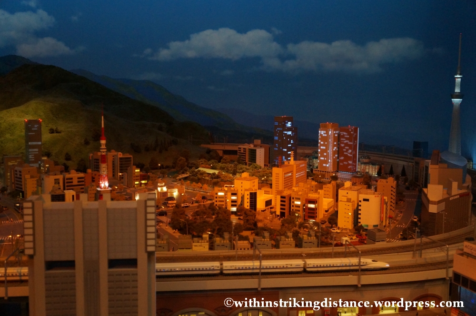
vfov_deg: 32.9
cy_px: 158
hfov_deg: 48.0
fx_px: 535
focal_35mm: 40
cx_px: 238
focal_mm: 27
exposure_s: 1/100
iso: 3200
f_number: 4
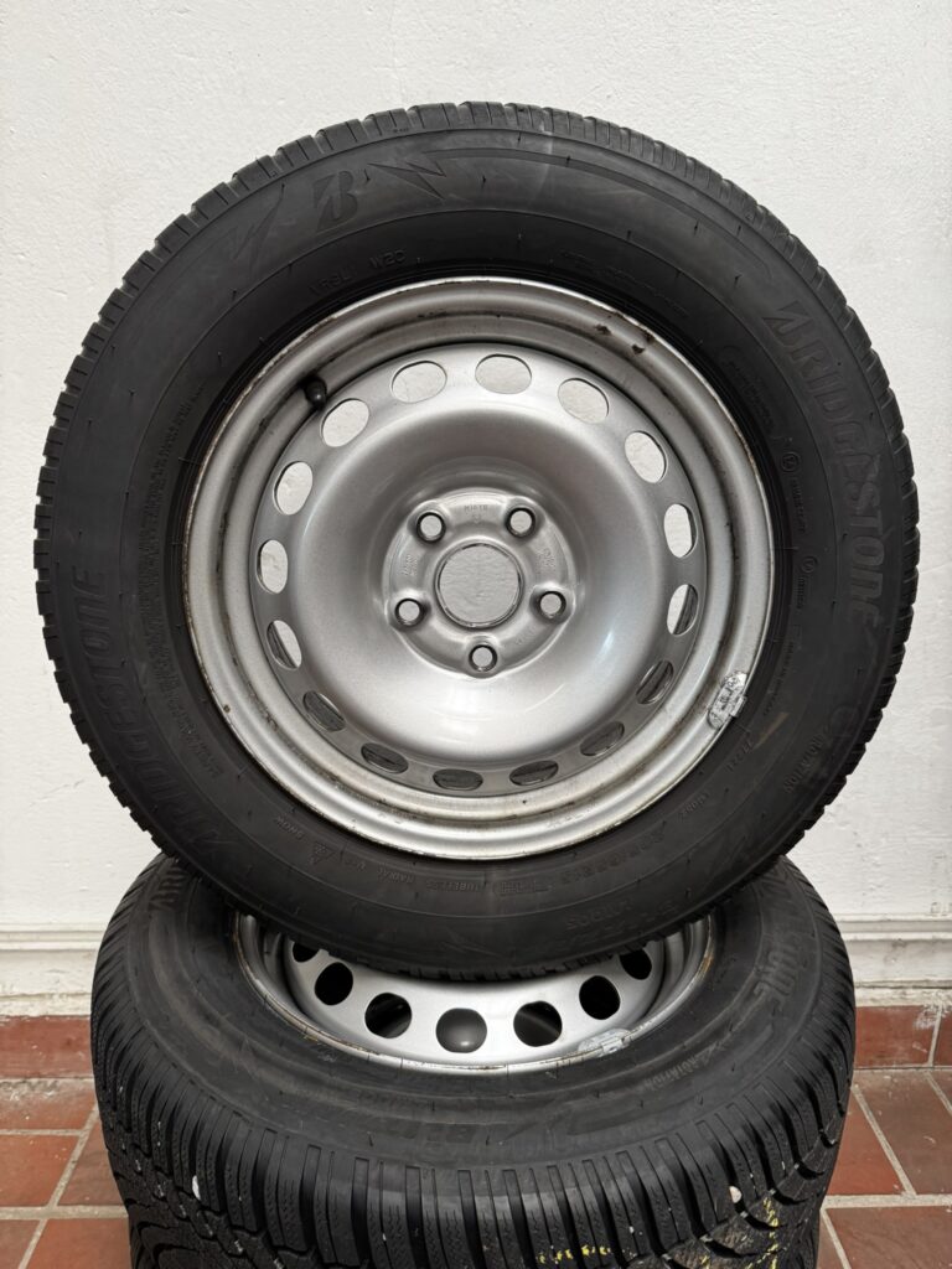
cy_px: 634
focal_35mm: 24
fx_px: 880
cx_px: 476
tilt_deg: -17.7
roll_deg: -0.4
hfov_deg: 56.8
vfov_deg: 71.6
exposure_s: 1/111
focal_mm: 6.76
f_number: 1.78
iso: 200
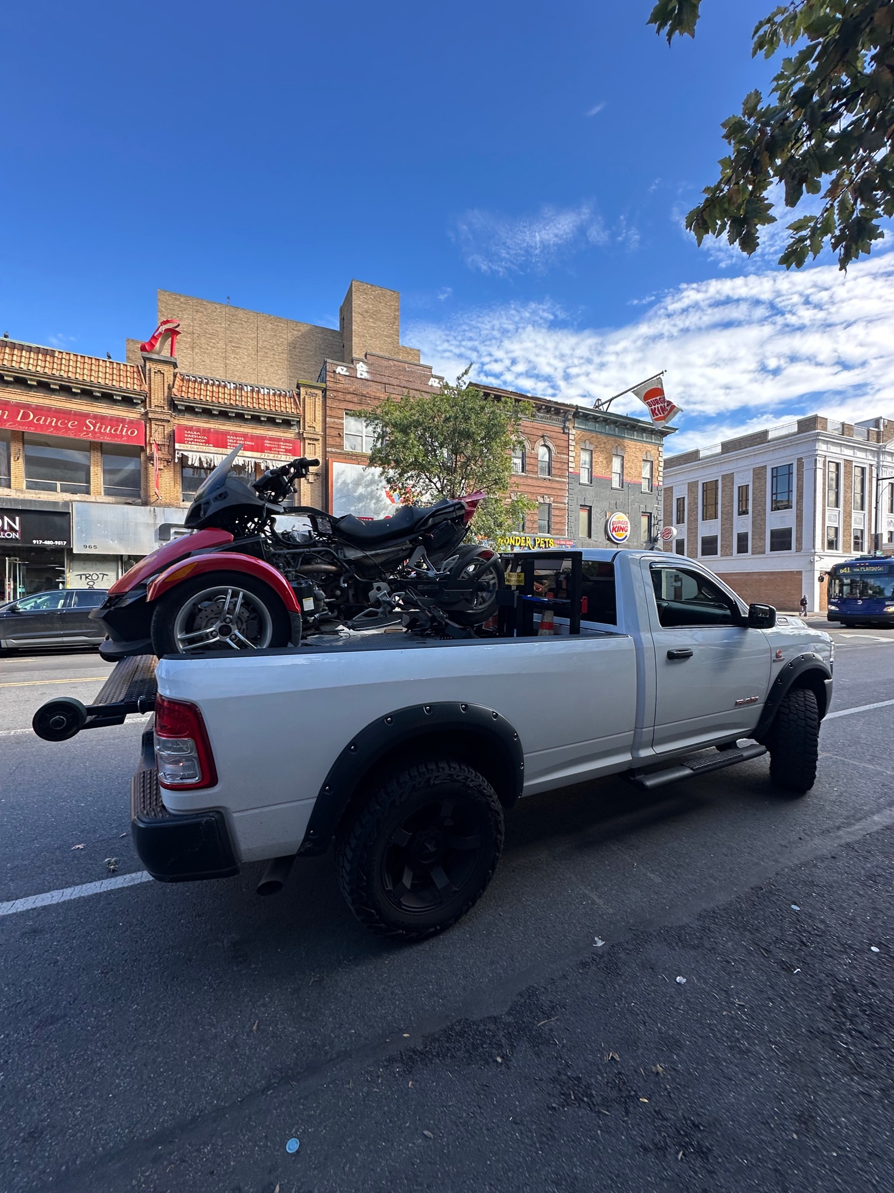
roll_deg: +2.1
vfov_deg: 102.1
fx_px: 482
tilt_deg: -0.3
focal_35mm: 14
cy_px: 596
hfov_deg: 85.7
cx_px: 447
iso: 40
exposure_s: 1/438
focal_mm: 2.22
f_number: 2.2
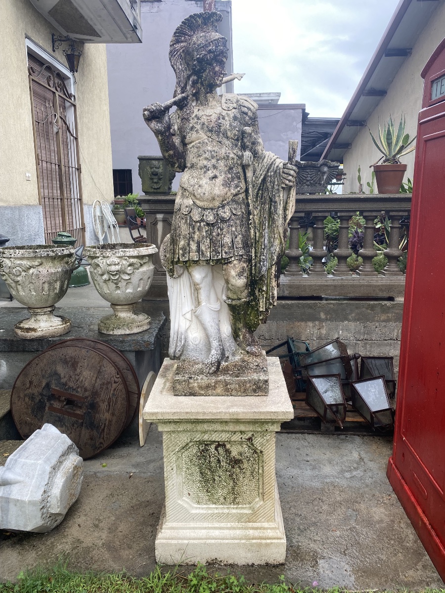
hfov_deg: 53.1
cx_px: 222
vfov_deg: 67.3
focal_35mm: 26
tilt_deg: -9.2
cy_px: 296
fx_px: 446
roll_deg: +1.3
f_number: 1.8
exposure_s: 1/143
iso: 32
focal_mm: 4.25
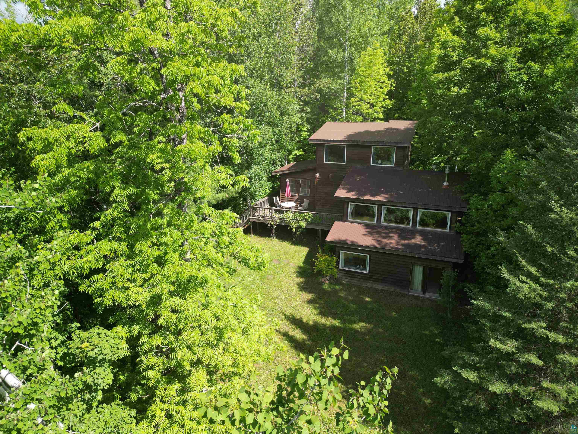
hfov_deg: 71.6
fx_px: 401
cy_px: 217
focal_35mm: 24
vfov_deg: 56.8
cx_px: 289
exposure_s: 1/120
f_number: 1.7
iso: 100
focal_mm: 6.72
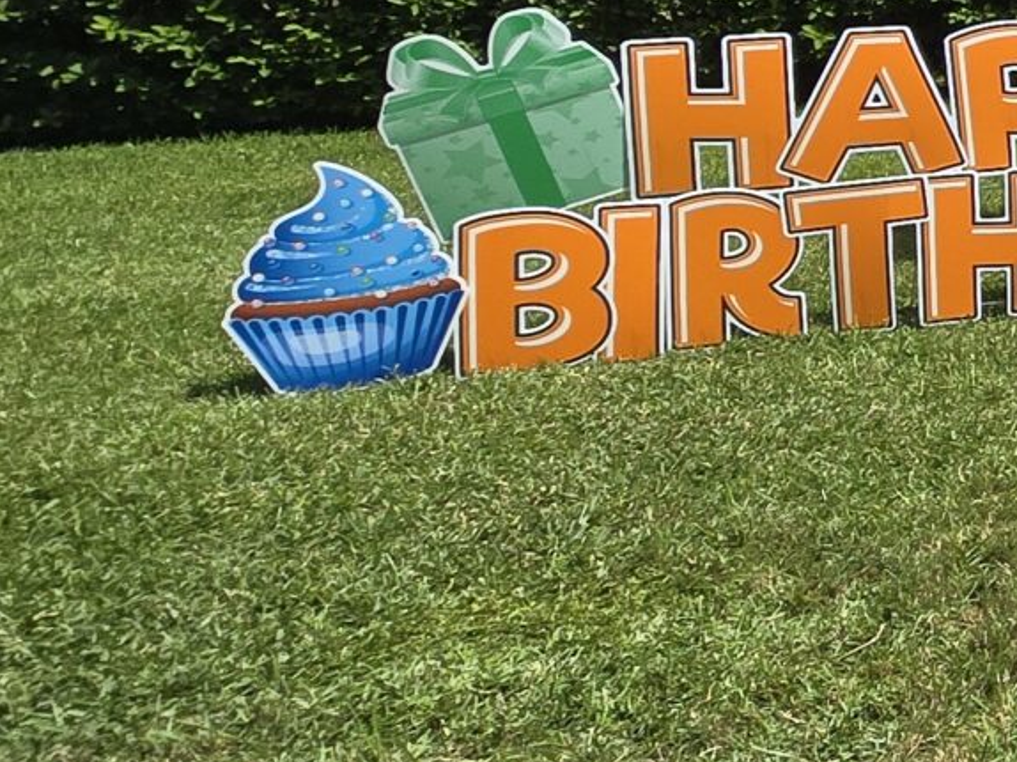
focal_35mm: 58
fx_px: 1703
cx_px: 2066
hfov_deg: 18.9
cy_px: -62
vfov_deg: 23.7
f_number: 2.2
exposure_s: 1/3768
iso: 50
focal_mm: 2.2
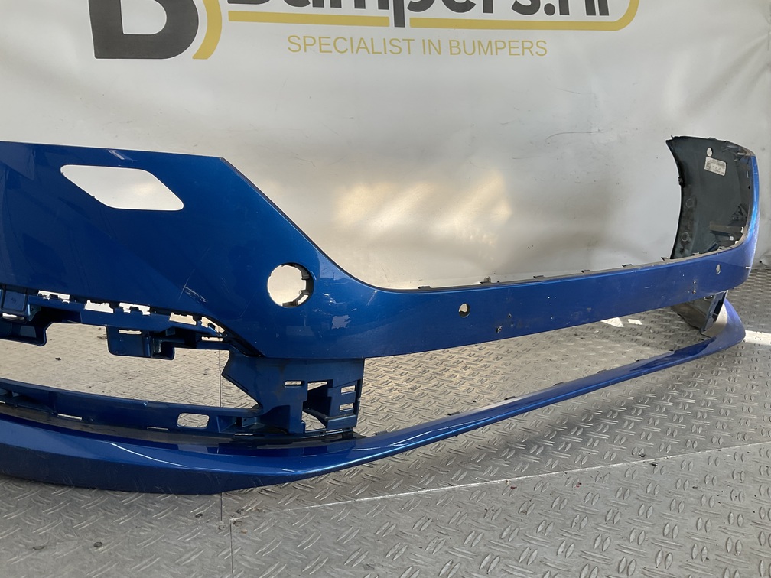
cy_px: 289
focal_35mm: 29
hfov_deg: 61.7
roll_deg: +0.2
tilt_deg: -12.8
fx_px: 646
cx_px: 386
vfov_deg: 48.2
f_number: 1.8
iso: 16
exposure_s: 1/353
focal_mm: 3
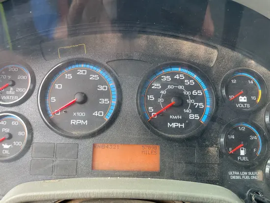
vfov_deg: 53.1
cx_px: 135
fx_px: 203
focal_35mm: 26
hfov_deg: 67.3
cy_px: 102
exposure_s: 1/121
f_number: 1.6
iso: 50
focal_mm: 5.1
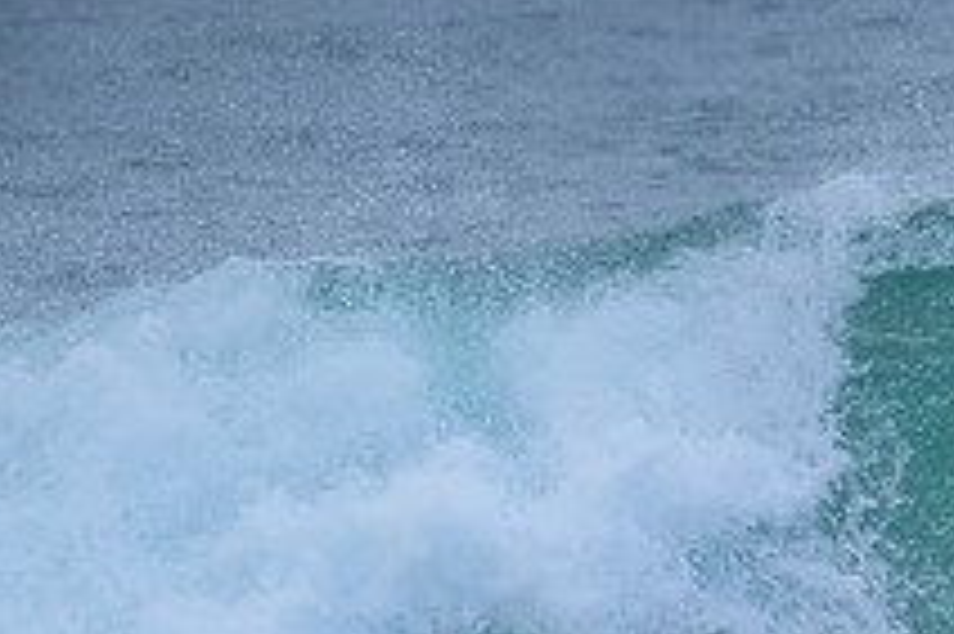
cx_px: 870
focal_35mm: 2843
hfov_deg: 0.7
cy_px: 692
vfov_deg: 0.5
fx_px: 75279
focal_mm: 800
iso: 720
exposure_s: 1/2000
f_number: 6.3
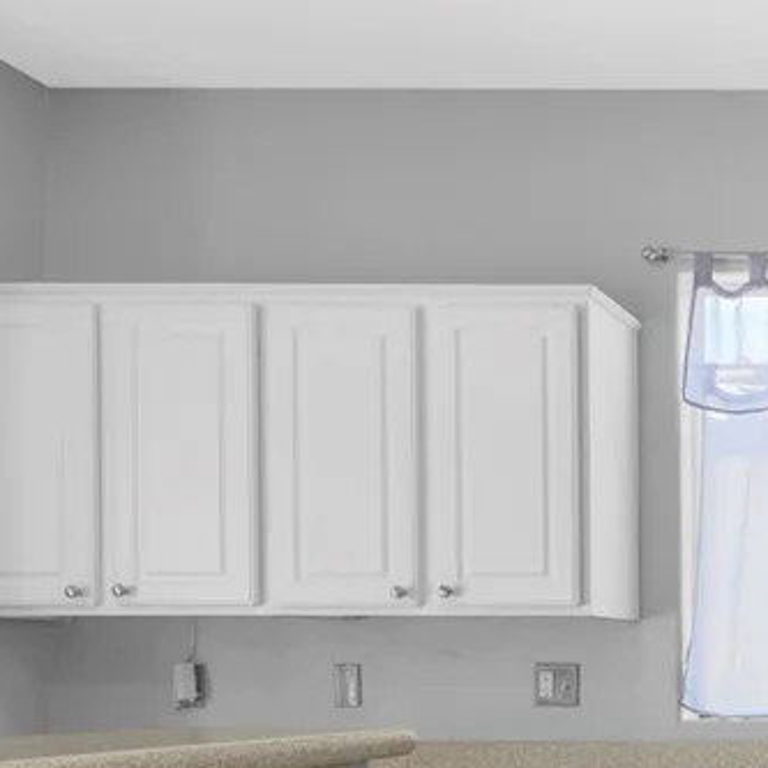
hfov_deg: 27.6
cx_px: 1084
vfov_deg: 34.3
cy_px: 673
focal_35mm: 47
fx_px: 1180
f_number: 8
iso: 800
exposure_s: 1/50
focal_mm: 12
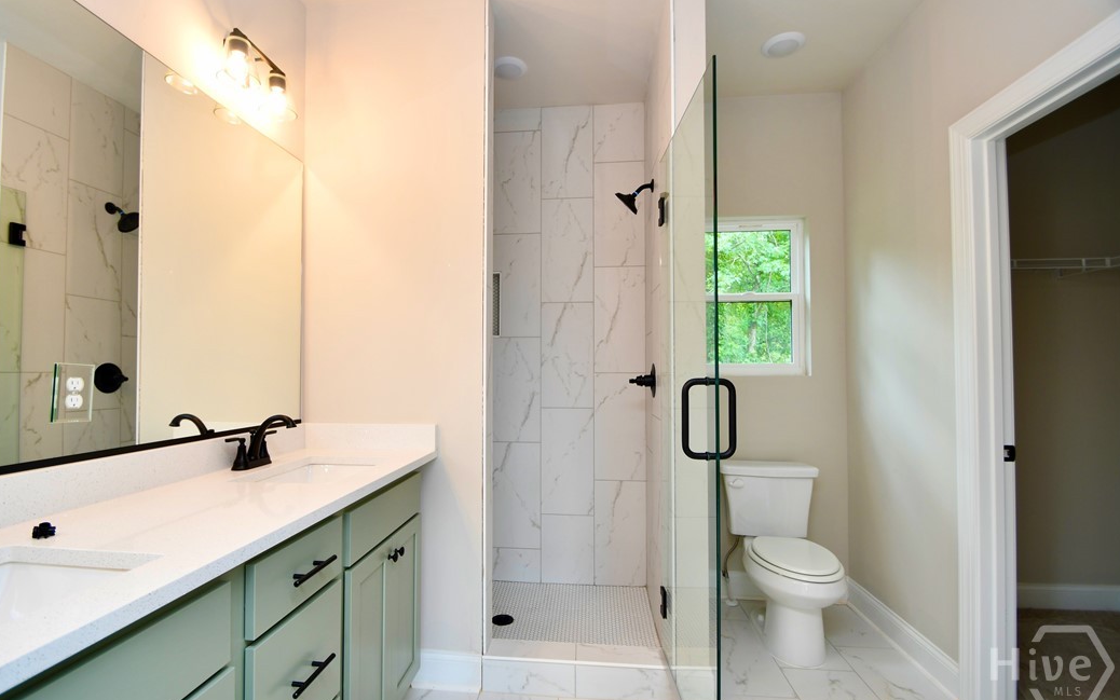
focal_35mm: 16
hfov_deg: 97.8
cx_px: 544
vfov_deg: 71.3
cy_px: 355
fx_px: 488
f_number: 4
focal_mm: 10
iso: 250
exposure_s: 1/60
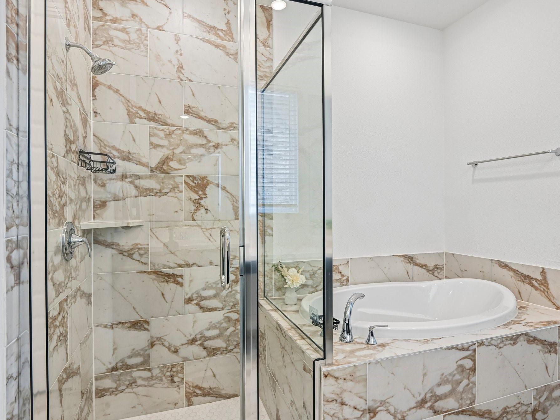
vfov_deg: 66.0
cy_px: 205
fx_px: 324
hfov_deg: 81.7
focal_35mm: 20
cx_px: 287
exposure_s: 1/30
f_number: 8
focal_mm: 18
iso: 400
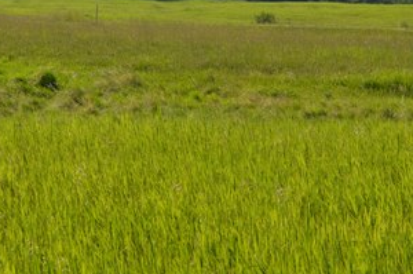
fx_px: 1730
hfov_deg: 13.6
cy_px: 8
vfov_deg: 9.0
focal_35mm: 151
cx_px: 202
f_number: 9
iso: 100
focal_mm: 50
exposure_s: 1/320
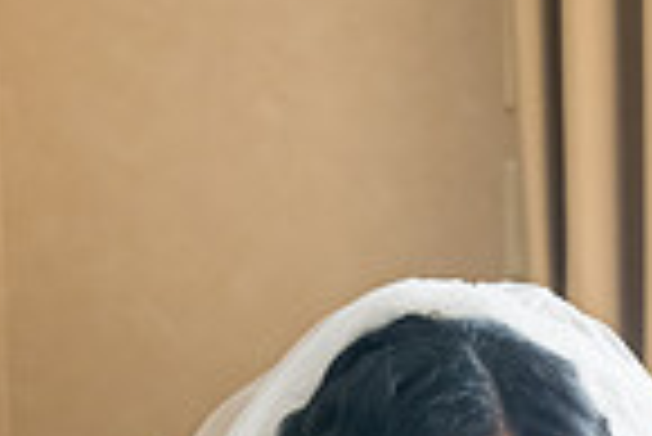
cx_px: 261
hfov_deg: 9.9
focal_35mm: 208
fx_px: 3771
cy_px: 654
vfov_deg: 6.5
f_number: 4.5
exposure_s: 1/320
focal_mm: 52
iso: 4000
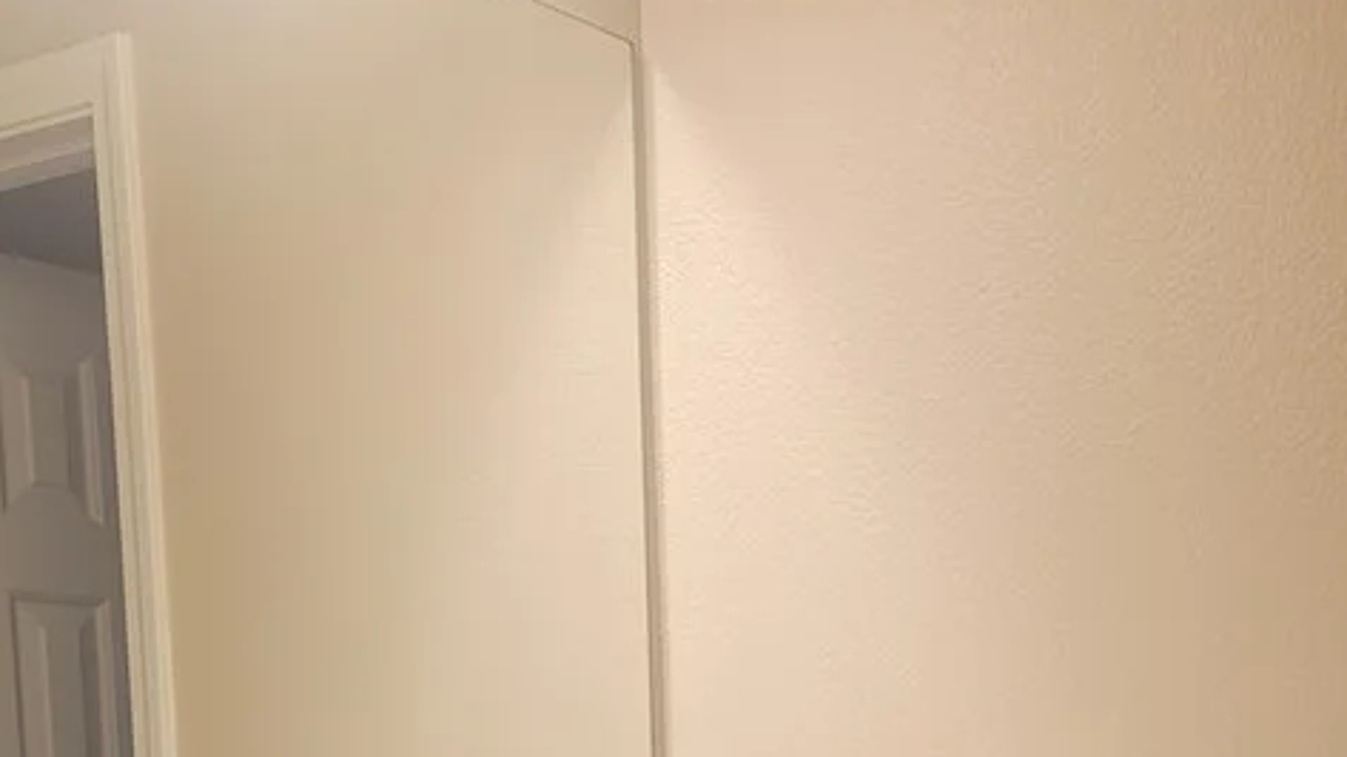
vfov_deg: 18.5
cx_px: 965
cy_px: 1076
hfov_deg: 34.9
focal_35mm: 59
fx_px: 2107
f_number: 1.8
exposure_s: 1/120
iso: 125
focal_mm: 7
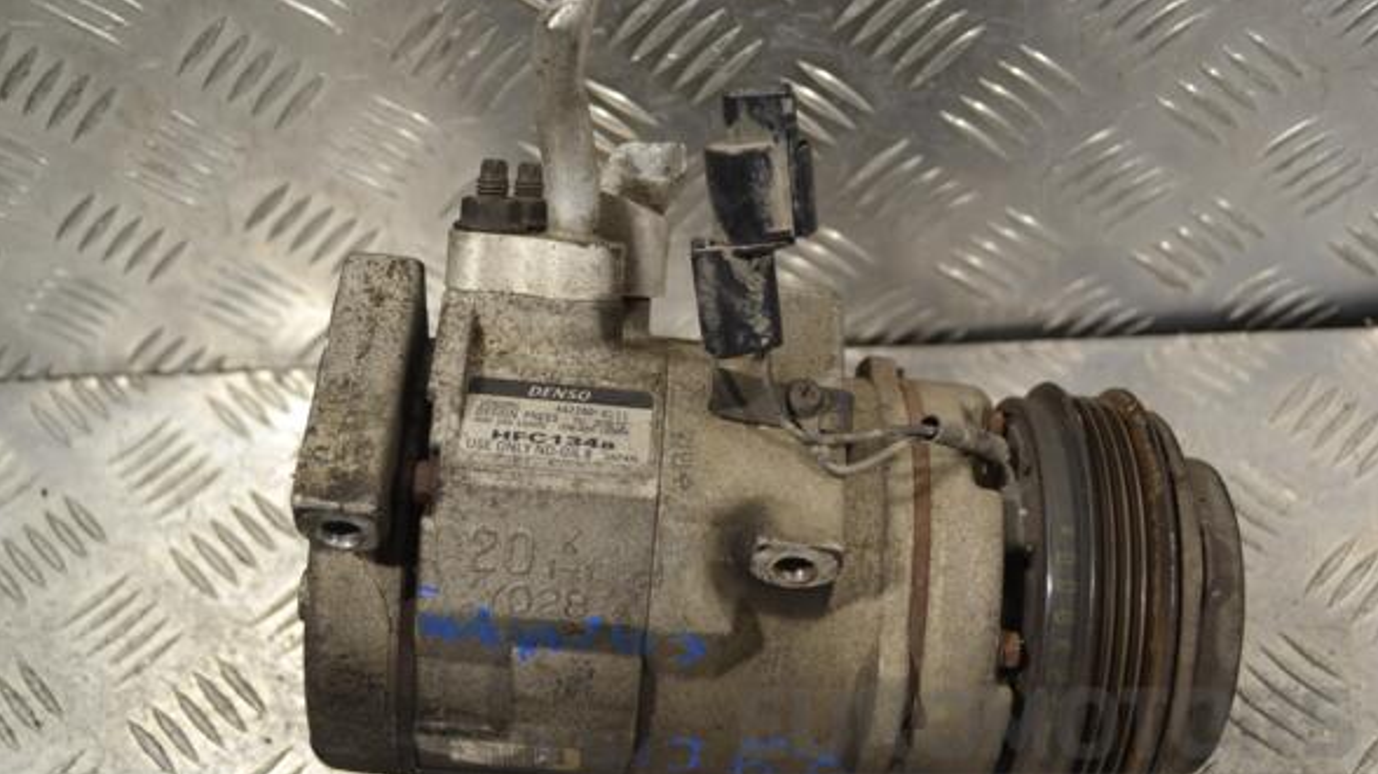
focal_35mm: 47
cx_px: 696
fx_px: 1699
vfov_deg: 25.6
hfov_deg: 44.1
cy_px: 410
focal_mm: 29
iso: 400
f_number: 5.6
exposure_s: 1/125
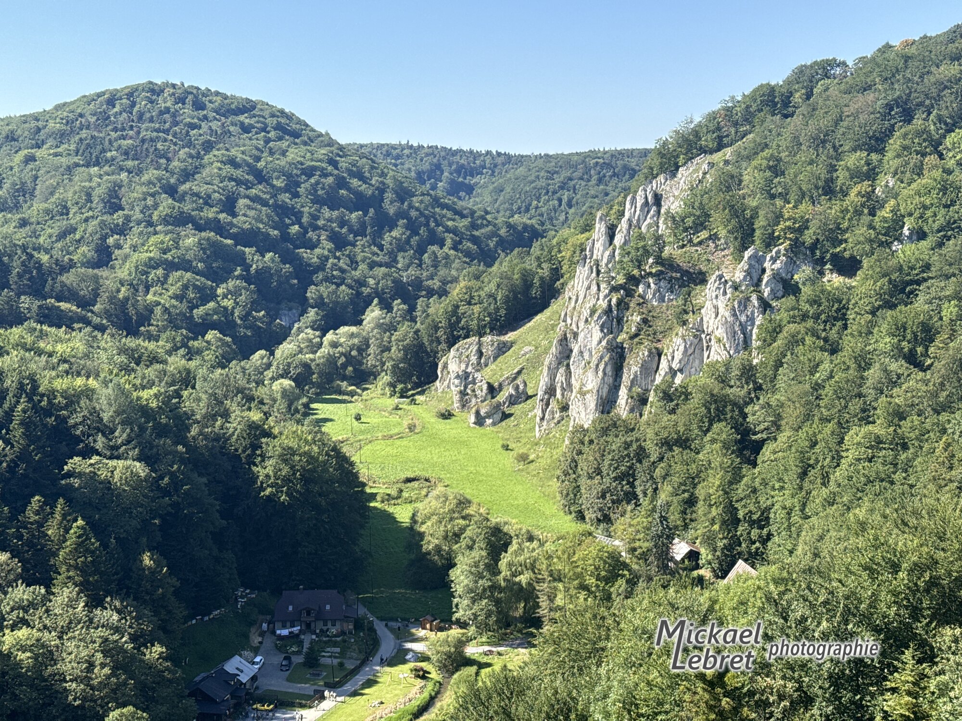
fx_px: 1334
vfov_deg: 30.3
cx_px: 481
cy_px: 360
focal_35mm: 48
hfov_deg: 39.7
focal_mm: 6.76
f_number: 1.78
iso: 100
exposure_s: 1/2088
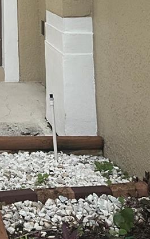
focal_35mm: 88
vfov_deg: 21.0
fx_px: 575
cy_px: -87
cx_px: -73
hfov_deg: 14.0
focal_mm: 3
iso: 25
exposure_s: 1/1342
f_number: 1.8
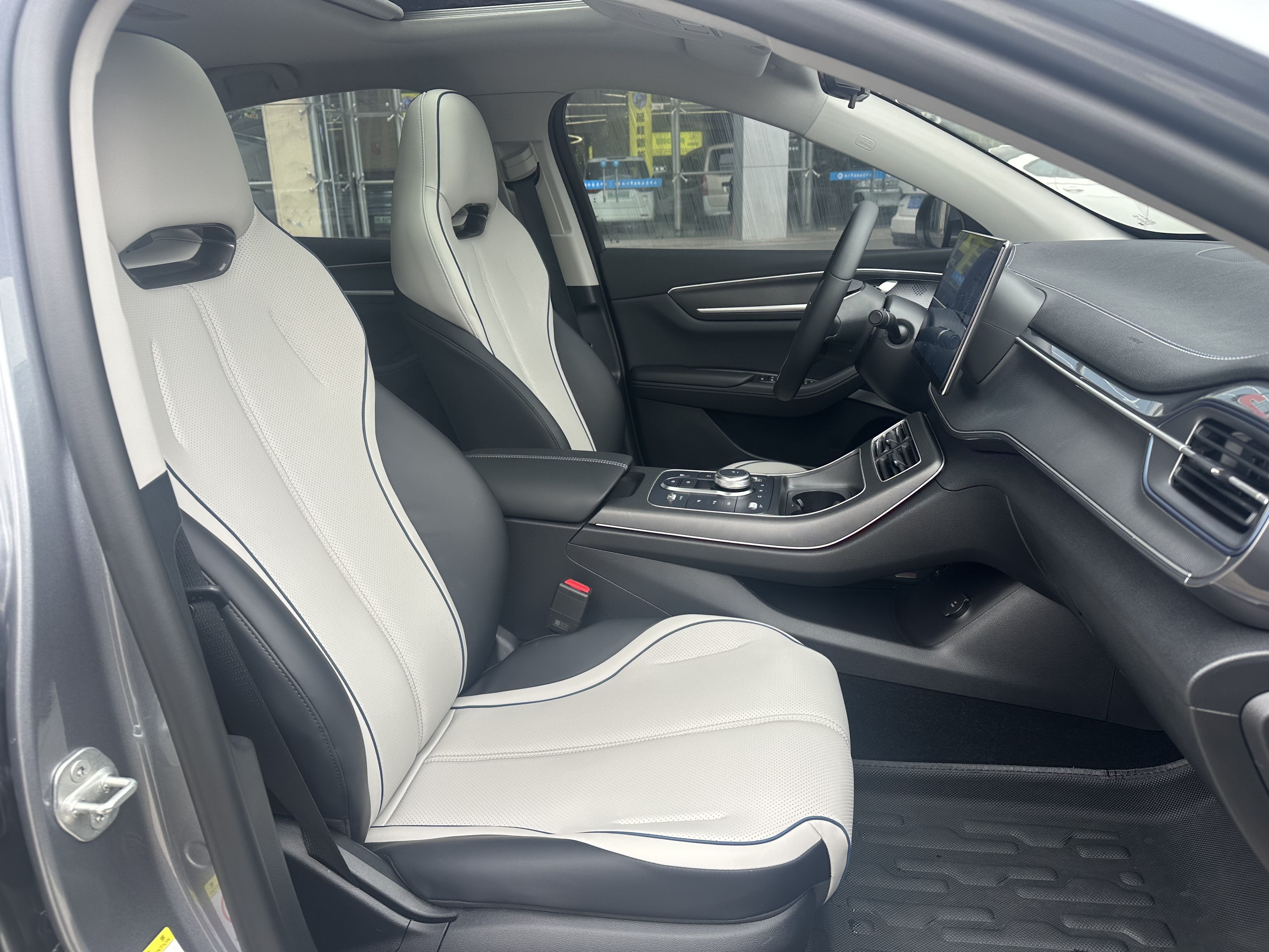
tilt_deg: -17.0
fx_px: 880
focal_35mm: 24
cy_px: 476
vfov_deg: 56.8
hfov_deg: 71.6
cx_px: 634
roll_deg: +2.2
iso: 64
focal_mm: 6.86
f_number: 1.78
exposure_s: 1/201
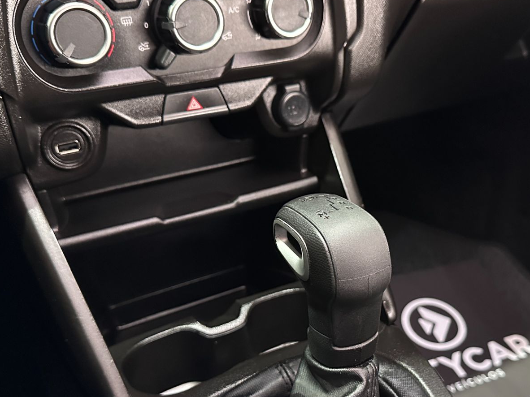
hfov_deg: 47.3
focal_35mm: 39
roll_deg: -2.8
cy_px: 252
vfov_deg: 36.6
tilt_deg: -33.3
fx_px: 597
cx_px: 340
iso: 1000
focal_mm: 6.86
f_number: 1.78
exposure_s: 1/33
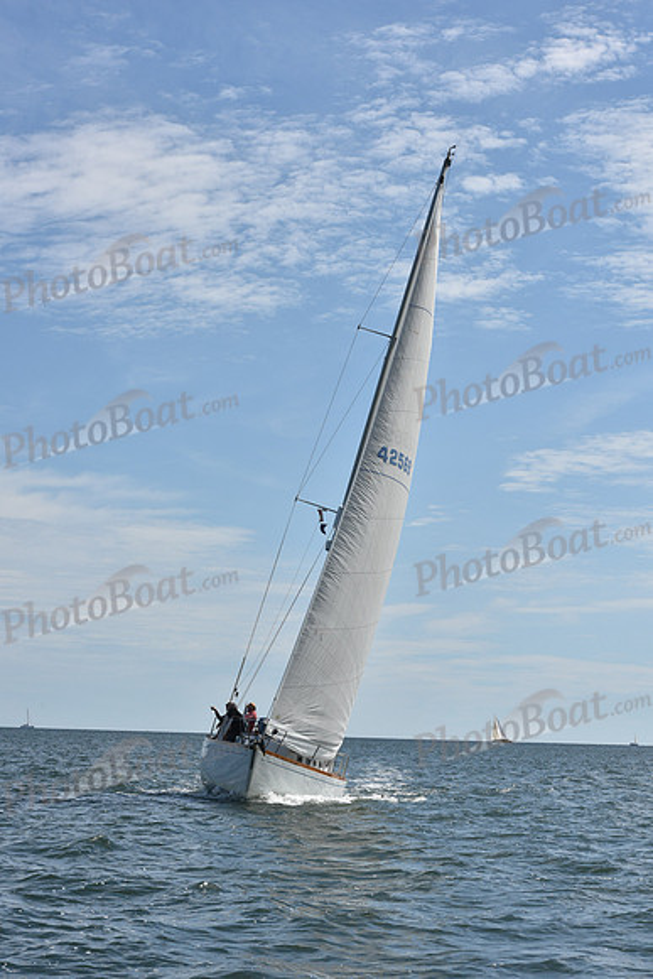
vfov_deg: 28.8
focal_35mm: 70
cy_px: 490
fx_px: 1903
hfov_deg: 19.5
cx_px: 326
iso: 320
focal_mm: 70
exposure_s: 1/1000
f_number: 11
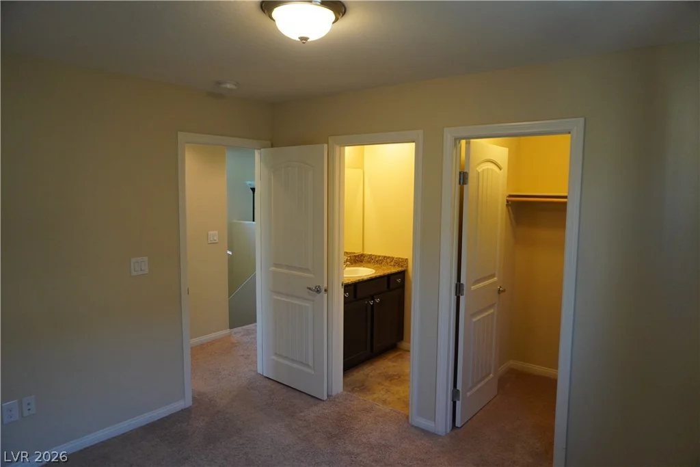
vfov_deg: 53.1
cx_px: 350
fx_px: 467
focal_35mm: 24
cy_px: 234
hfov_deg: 73.7
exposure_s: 1/160
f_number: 4
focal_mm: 16
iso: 1600
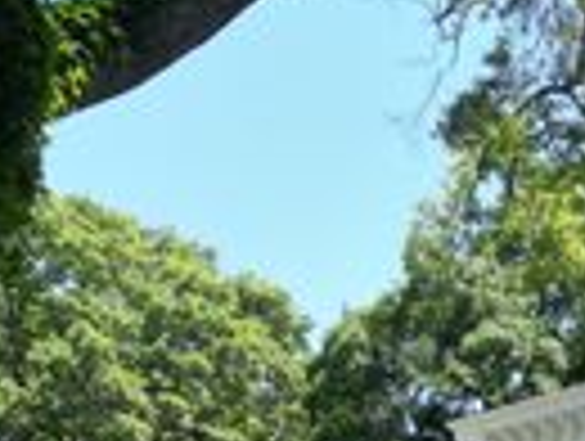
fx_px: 1558
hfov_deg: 20.5
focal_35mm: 92
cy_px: 529
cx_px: 608
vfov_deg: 15.5
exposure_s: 1/1000
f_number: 1.7
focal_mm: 6.72
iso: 110
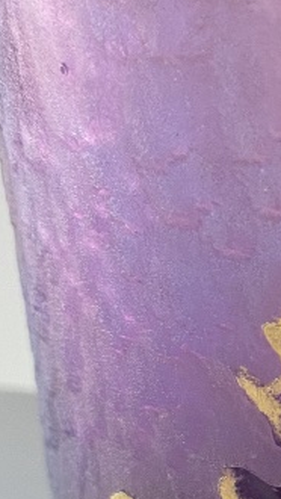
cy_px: 399
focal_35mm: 99
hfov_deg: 10.9
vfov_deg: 21.3
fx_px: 1309
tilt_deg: -28.4
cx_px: 603
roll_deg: -1.7
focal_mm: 4.25
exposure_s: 1/60
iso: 160
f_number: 1.8
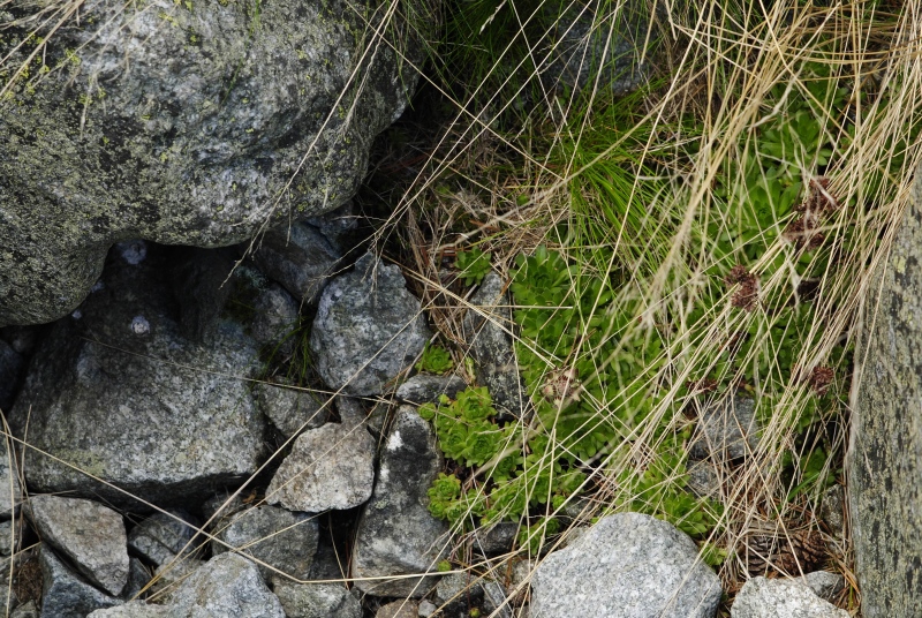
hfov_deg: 16.0
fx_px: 3270
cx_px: 461
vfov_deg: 10.8
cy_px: 309
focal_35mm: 128
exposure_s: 1/125
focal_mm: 85
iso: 200
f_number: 6.3
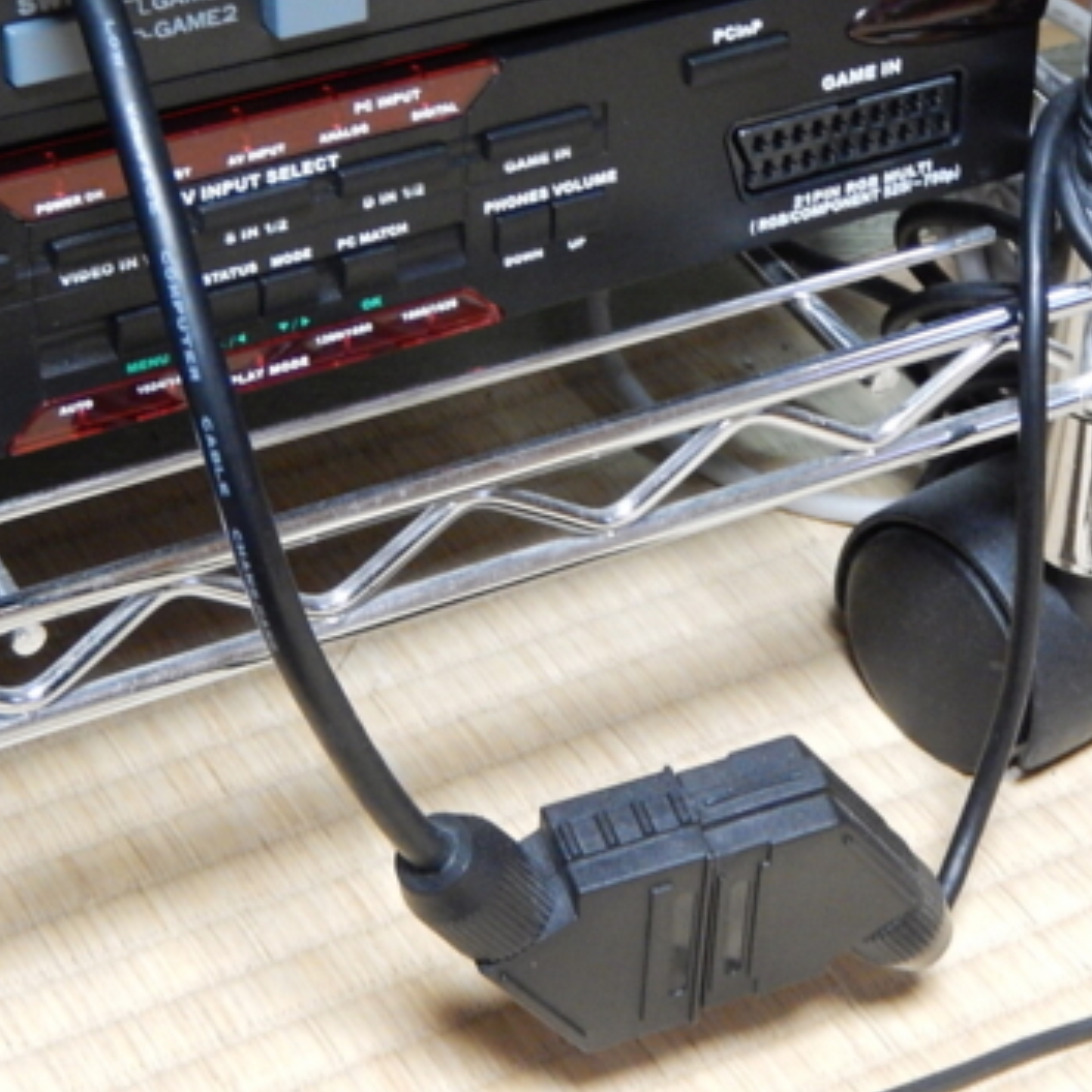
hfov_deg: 17.2
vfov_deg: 17.2
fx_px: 3605
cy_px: 403
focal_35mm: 101
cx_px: 661
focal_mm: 12
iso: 800
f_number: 4.8
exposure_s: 1/3
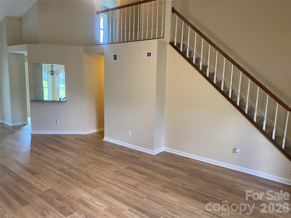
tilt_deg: -7.7
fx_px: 219
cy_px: 109
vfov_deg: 53.1
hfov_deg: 67.3
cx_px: 146
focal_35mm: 26
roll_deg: -1.3
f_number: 1.8
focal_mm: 4.25
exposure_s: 1/60
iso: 160
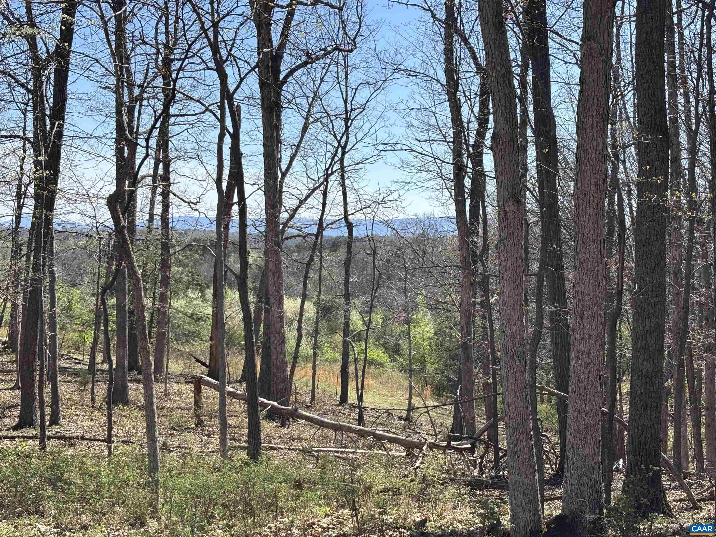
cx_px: 358
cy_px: 268
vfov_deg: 28.0
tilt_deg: -1.0
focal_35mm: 52
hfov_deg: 36.8
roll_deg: -1.3
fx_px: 1076
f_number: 1.6
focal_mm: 5.96
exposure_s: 1/1667
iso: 32
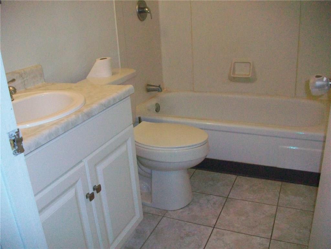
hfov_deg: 56.8
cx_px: 166
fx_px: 306
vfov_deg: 44.2
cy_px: 124
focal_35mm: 32
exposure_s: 1/125
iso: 400
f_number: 2.8
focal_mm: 5.7
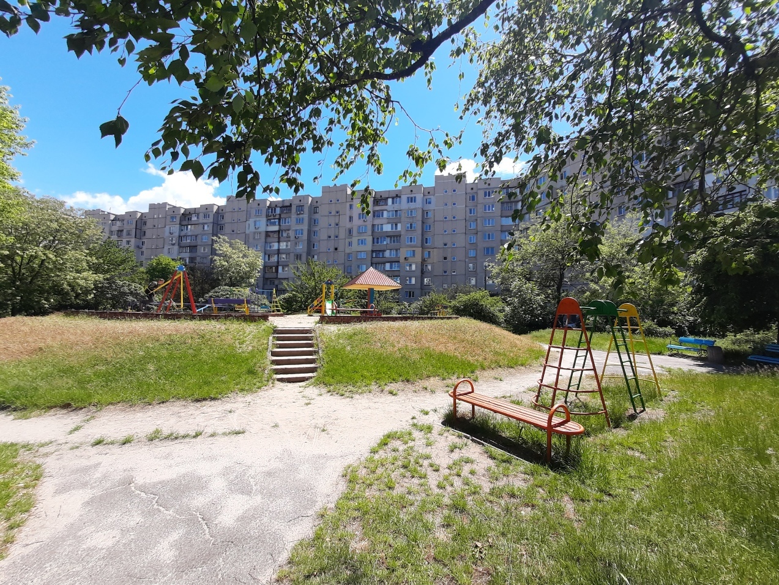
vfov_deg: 89.9
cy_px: 292
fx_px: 293
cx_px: 390
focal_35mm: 13
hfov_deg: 106.2
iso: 40
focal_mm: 1.42
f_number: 2.2
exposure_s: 1/726
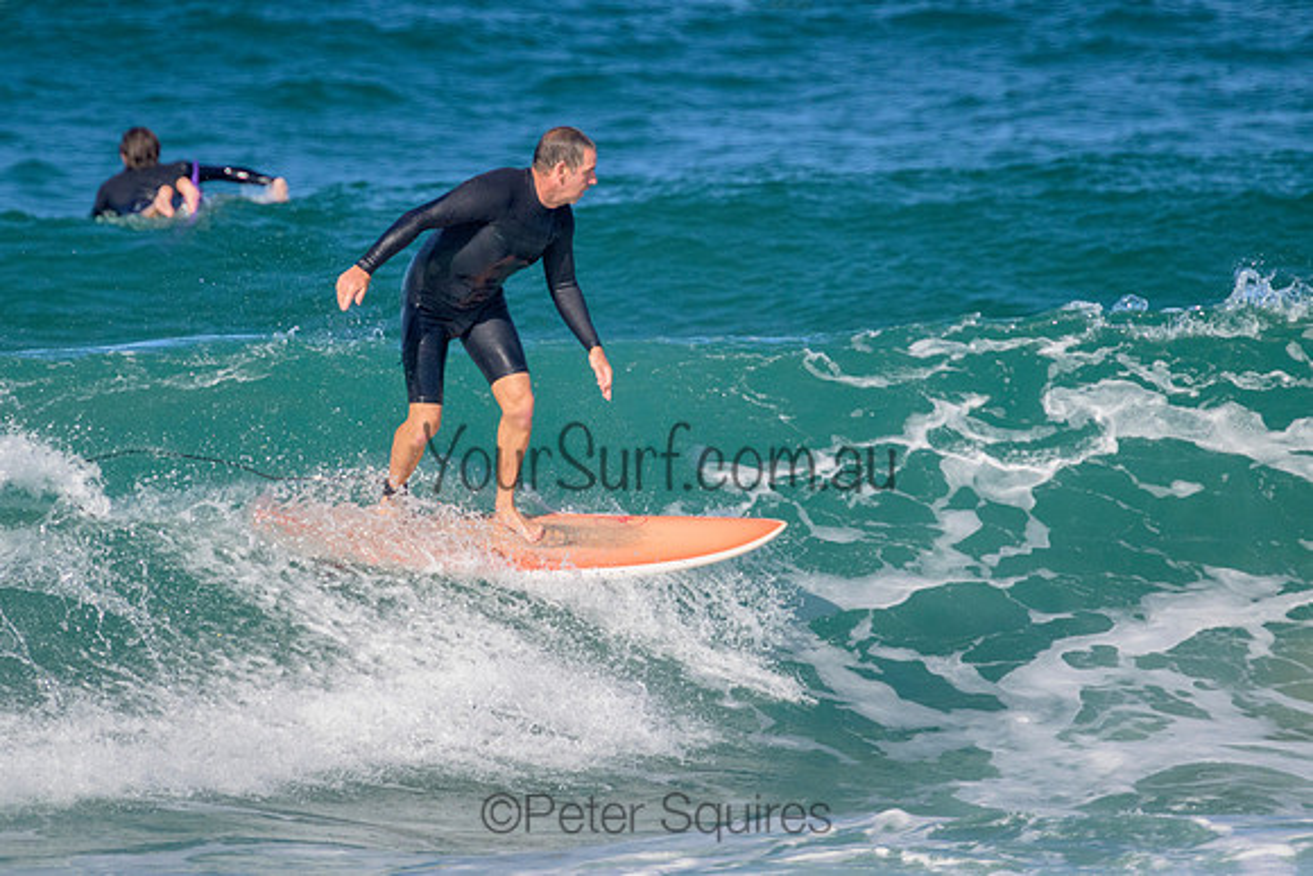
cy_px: 328
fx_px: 39945
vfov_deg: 1.3
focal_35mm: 1095
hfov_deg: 1.9
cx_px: 638
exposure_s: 1/2000
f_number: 11
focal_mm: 800
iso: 1600
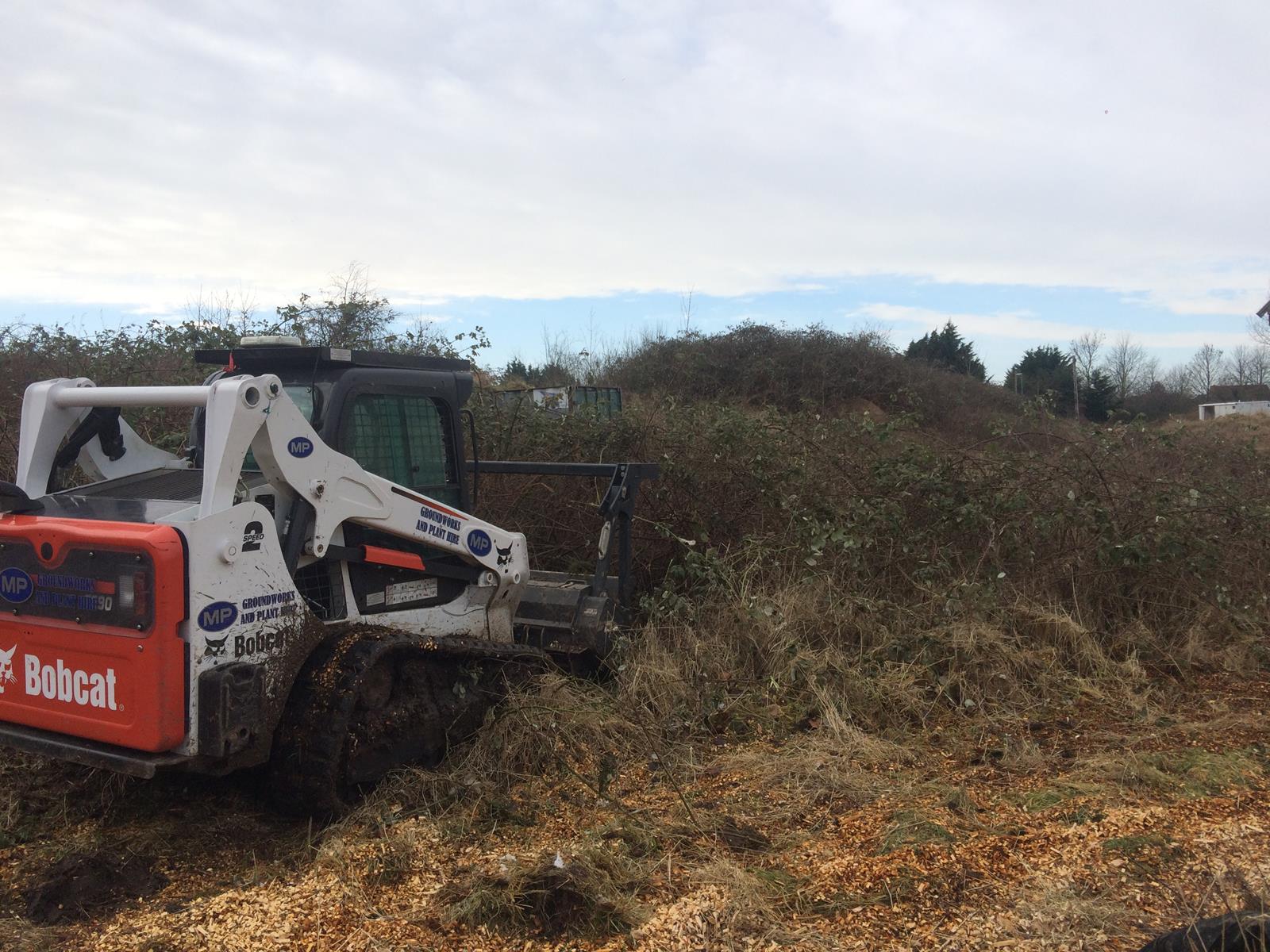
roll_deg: +1.9
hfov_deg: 61.7
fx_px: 1064
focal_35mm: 29
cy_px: 476
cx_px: 635
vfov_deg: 48.2
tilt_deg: -3.2
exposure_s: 1/1053
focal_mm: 4.15
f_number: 2.2
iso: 32
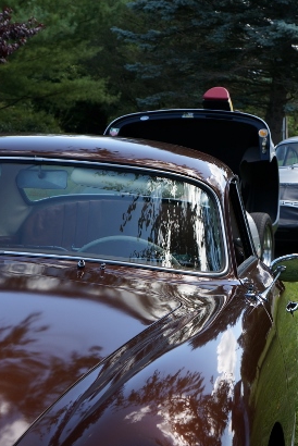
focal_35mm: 82
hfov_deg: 16.5
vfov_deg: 24.8
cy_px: 222
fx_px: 1014
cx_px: 265
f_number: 5
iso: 100
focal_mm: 35
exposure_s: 1/160
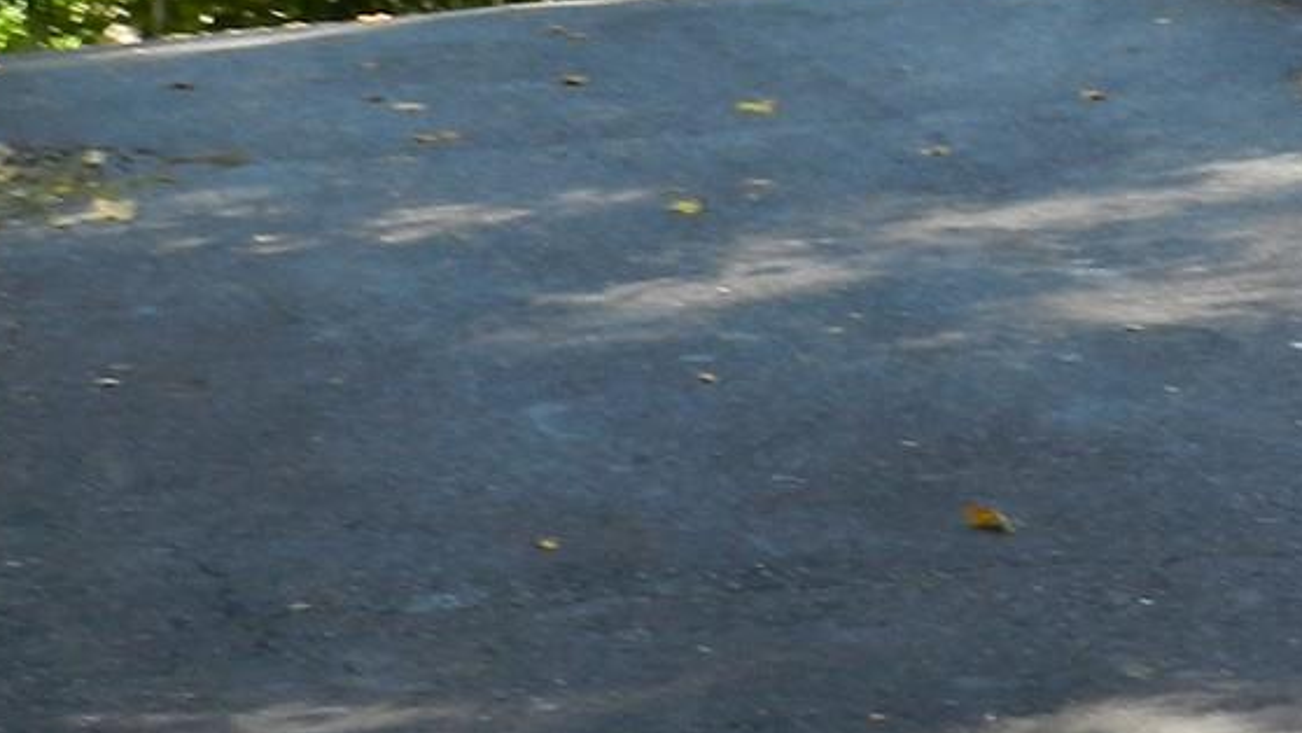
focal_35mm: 128
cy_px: 7
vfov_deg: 9.4
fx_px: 4419
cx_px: 1575
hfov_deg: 16.1
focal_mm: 5.6
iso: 160
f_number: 3.7
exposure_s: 1/80
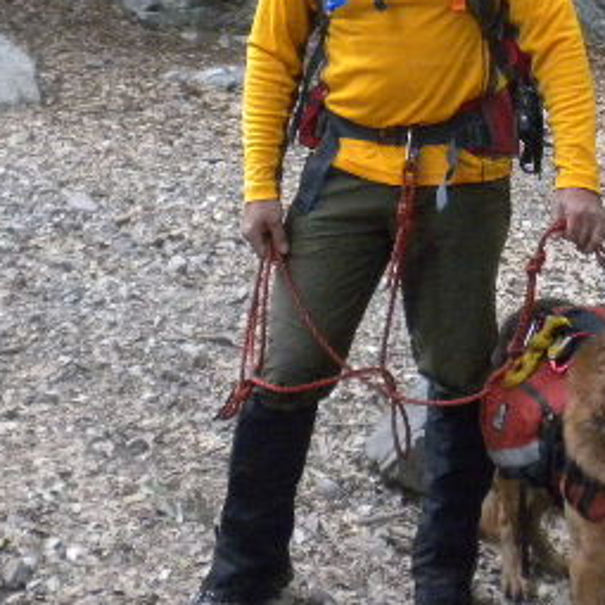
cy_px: 34
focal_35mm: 100
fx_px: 1977
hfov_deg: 17.2
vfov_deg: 17.1
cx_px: 496
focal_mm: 6.6
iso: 683
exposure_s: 1/153
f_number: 3.5
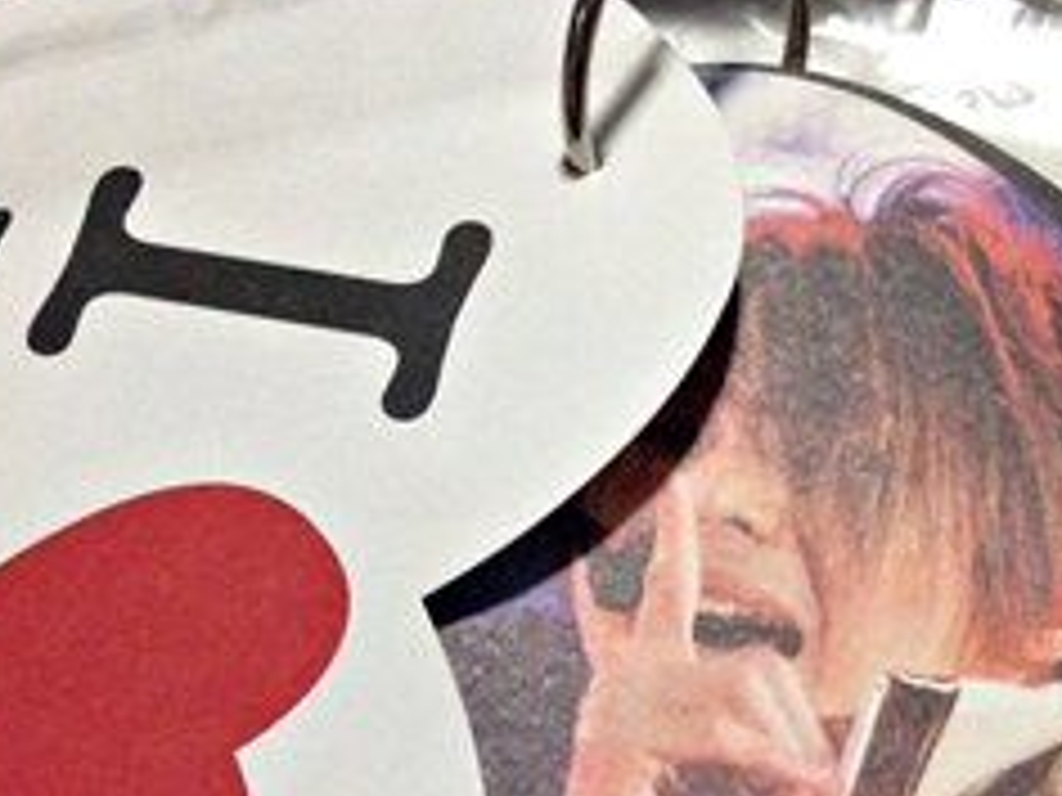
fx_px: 2148
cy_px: 708
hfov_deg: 27.6
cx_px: 702
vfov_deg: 20.6
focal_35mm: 70
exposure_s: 1/15
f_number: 2.4
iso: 500
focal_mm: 4.12
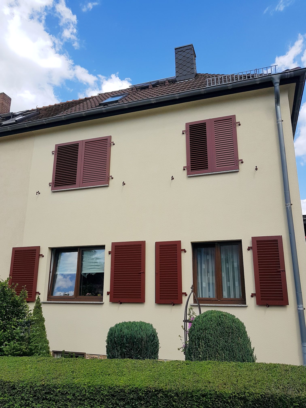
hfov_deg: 53.1
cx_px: 153
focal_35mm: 26
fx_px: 306
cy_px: 204
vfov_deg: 67.3
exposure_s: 1/1568
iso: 40
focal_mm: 4.2
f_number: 1.7
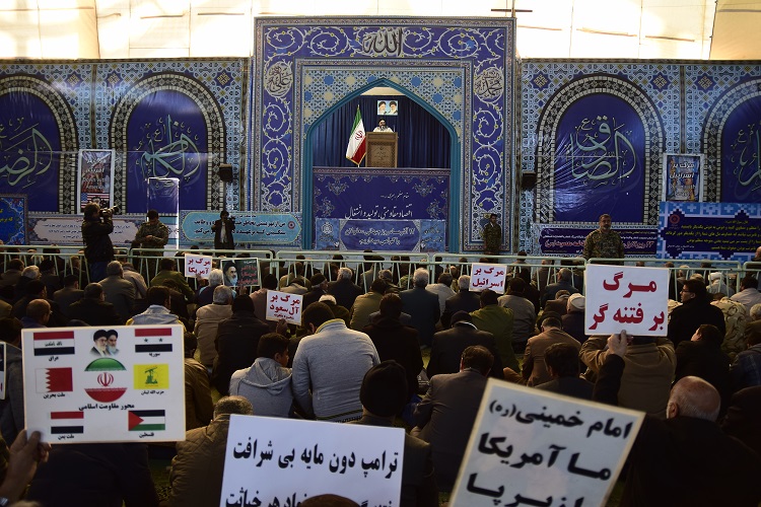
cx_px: 380
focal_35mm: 27
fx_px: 571
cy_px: 254
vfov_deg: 47.9
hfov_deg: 67.4
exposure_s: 1/125
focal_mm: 18
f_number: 2.8
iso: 400
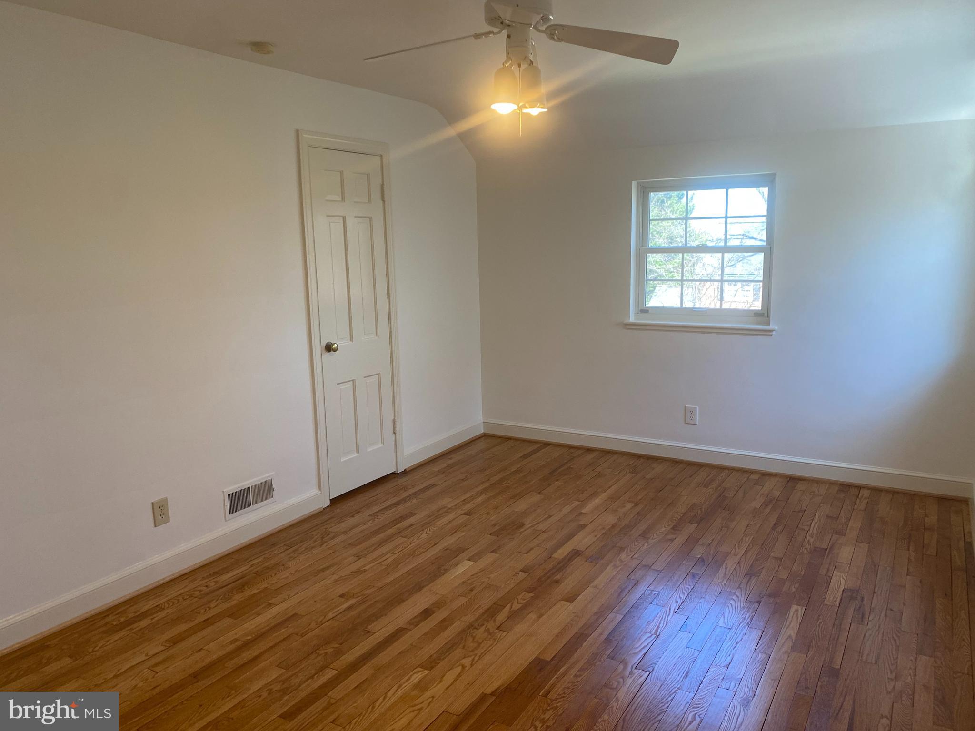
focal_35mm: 26
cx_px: 488
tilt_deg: -9.7
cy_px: 366
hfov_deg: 67.3
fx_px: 732
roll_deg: +1.5
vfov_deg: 53.1
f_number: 1.8
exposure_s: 1/120
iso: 125
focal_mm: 4.25
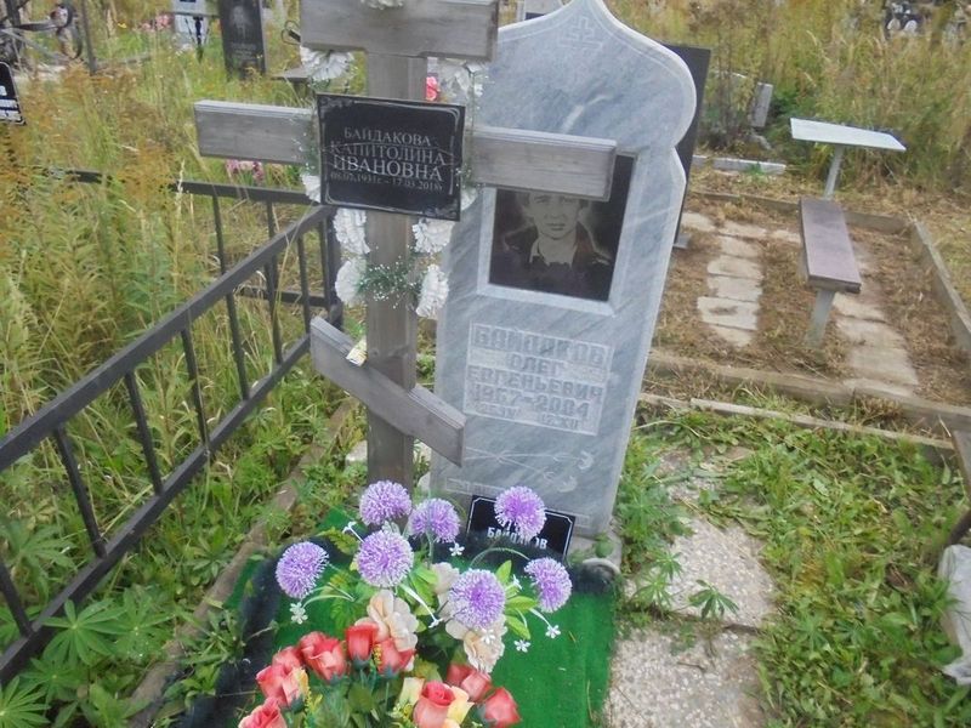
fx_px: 729
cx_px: 486
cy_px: 364
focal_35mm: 26
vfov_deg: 53.1
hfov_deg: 67.3
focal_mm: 4.6
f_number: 3.5
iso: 500
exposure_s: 1/125
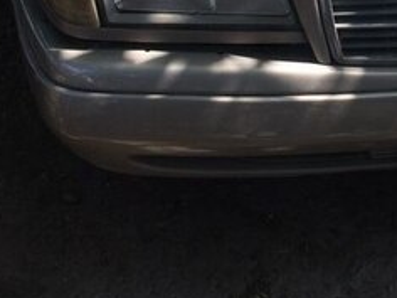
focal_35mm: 81
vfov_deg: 17.0
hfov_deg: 23.0
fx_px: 929
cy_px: -98
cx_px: 409
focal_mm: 4.15
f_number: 2.2
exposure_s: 1/456
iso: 32
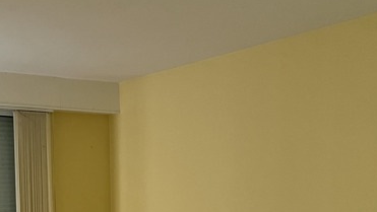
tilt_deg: -4.6
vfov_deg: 18.7
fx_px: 610
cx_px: 98
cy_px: 252
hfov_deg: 33.7
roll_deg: +0.9
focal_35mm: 61
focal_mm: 5.1
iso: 250
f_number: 1.6
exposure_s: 1/60
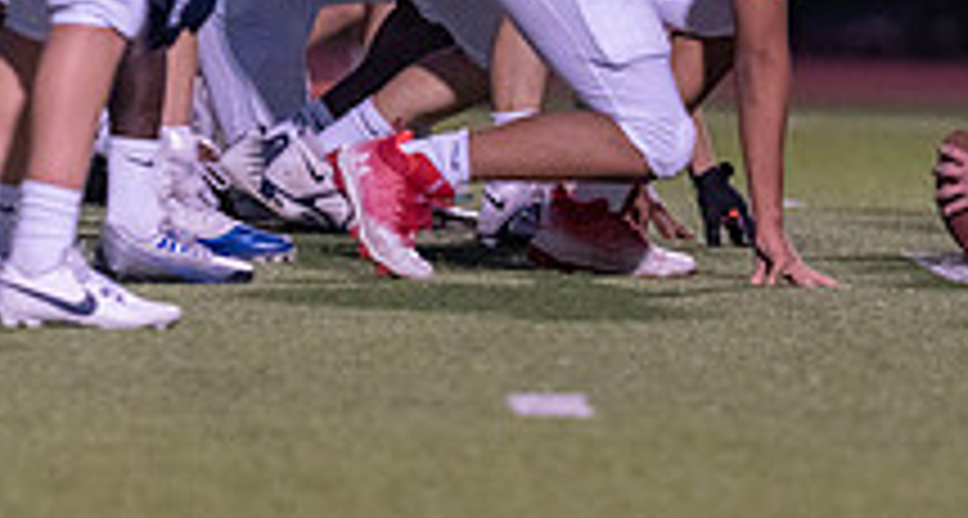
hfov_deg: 3.7
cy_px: 51
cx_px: 1176
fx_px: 15045
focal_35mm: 593
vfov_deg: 2.0
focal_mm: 200
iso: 4000
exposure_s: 1/1000
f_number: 2.8
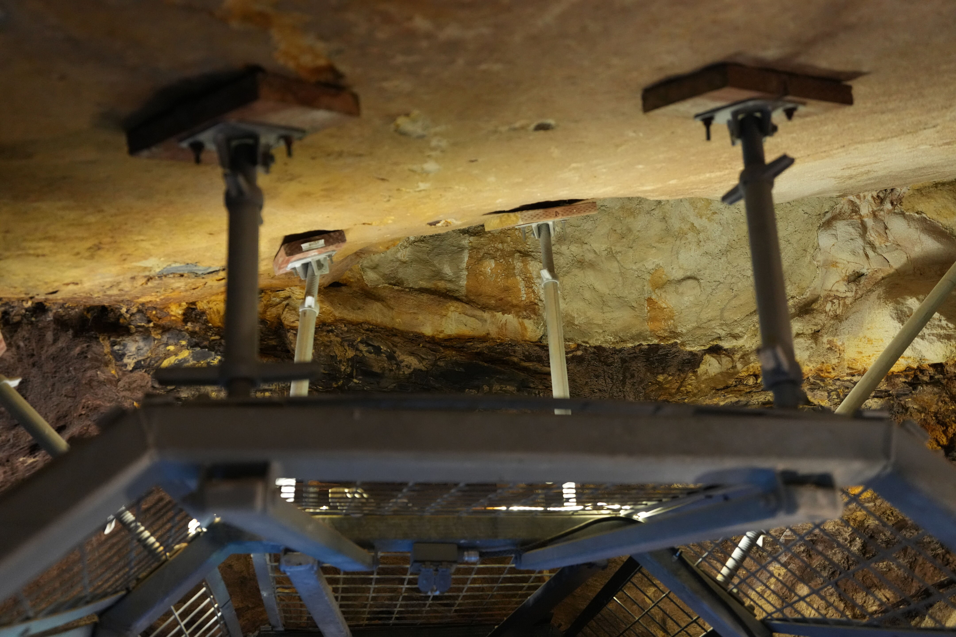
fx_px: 929
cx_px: 478
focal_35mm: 35
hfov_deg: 54.4
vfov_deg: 37.9
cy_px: 318
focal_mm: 35
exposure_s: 1/40
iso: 4000
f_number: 2.8
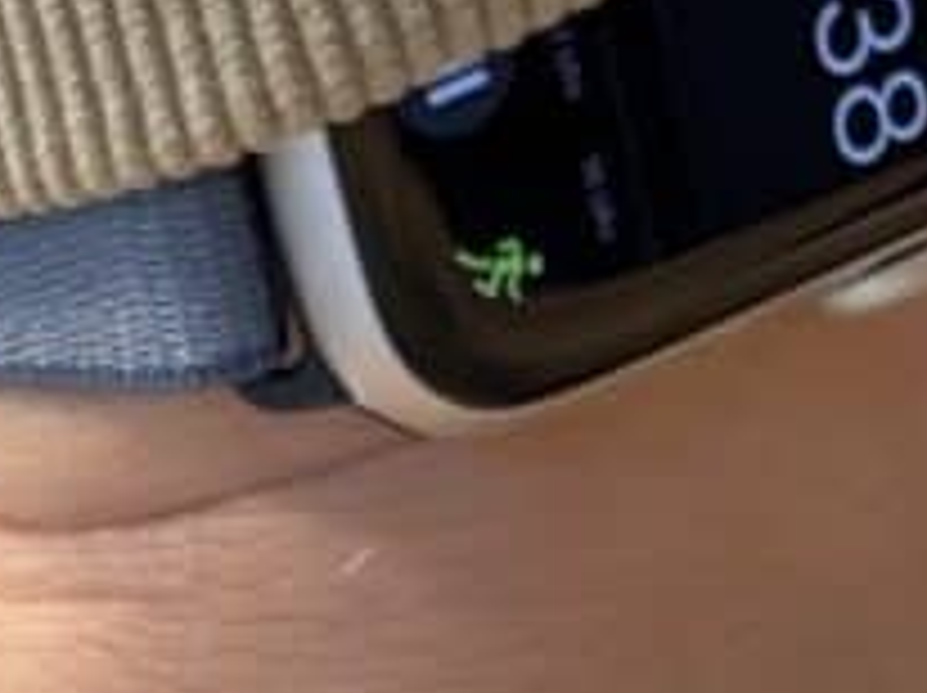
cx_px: -220
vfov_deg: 7.0
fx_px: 4681
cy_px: 2504
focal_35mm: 175
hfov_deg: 11.1
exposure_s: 1/50
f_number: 1.78
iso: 640
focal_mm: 6.86
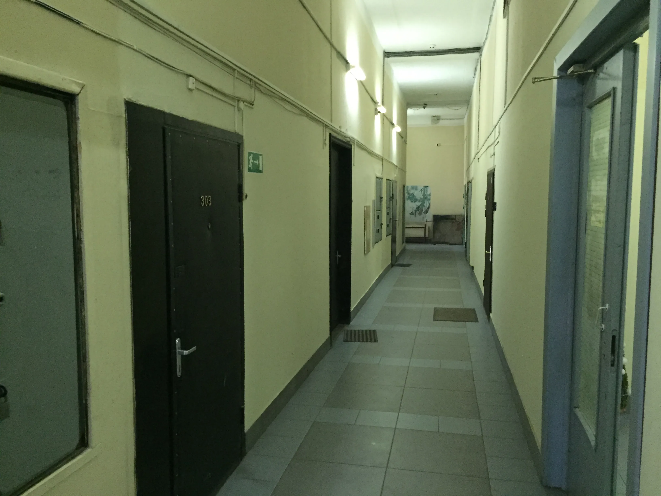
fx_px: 554
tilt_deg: -4.7
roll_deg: -0.3
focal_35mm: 29
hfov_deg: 61.7
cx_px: 330
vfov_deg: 48.2
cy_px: 248
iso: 320
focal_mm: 4.15
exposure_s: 1/17
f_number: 2.2
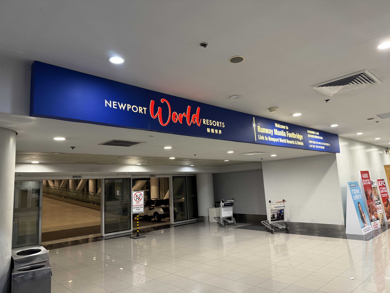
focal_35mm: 24
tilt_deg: +9.7
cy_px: 146
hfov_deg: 71.6
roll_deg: +2.2
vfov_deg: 56.8
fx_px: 270
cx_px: 195
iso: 160
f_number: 1.78
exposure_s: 1/120
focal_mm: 6.76
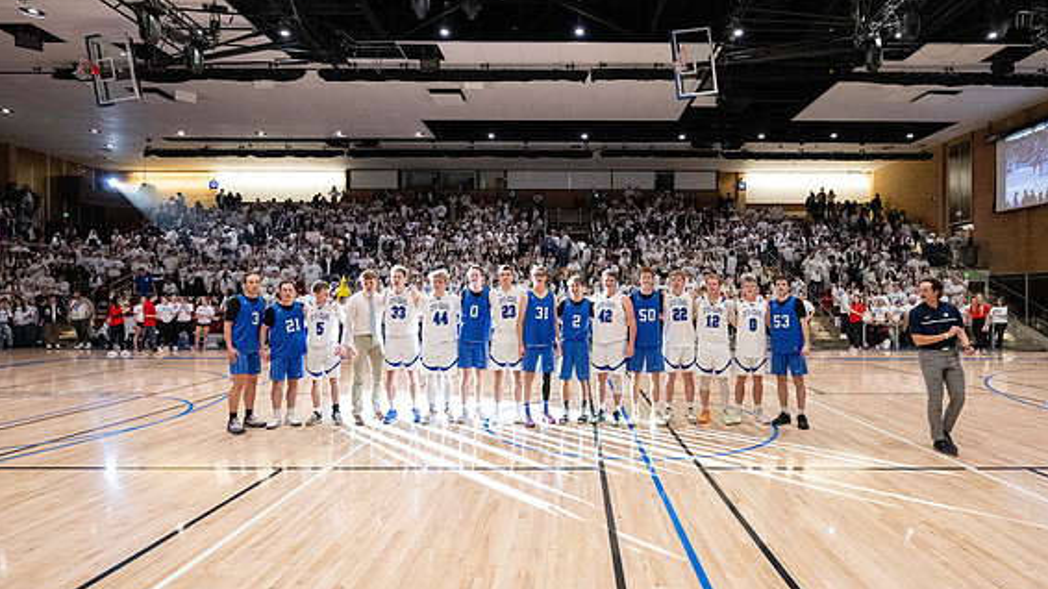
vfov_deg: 53.5
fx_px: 583
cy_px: 306
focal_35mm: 21
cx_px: 574
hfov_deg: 83.6
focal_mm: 16.5
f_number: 4
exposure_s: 1/500
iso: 8000
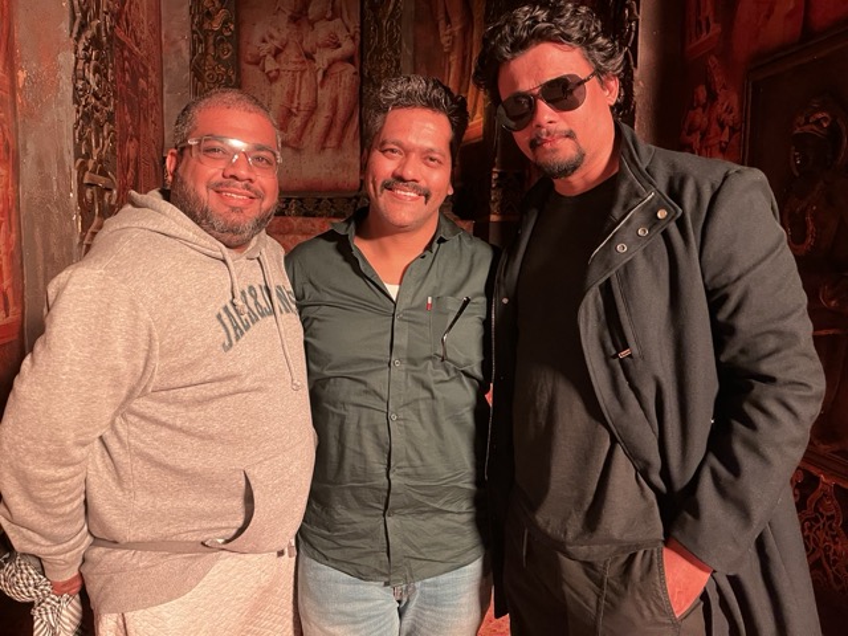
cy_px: 318
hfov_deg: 67.3
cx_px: 424
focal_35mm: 26
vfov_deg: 53.1
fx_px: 637
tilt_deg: -6.1
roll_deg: -0.6
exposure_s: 1/25
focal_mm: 5.1
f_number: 1.6
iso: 640
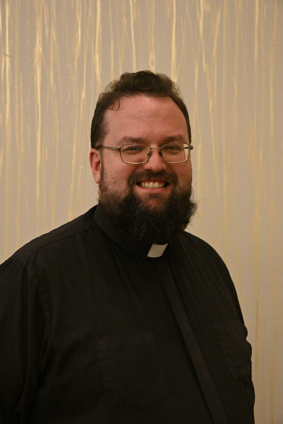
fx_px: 648
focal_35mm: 55
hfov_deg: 24.6
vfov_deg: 36.2
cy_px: 212
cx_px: 142
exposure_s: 1/80
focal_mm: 55
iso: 8000
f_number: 7.1
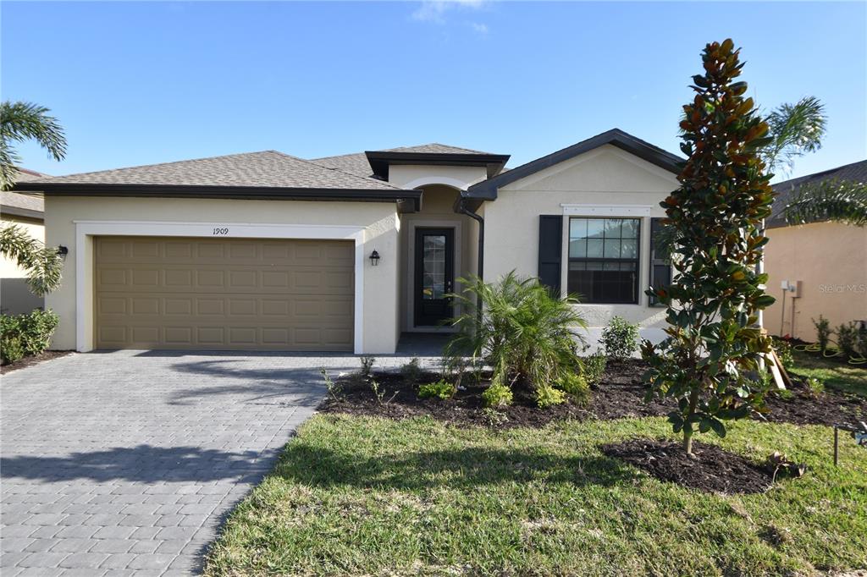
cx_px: 434
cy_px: 288
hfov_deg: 81.2
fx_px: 506
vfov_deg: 59.5
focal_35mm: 21
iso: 200
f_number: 8
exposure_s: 1/250
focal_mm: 14
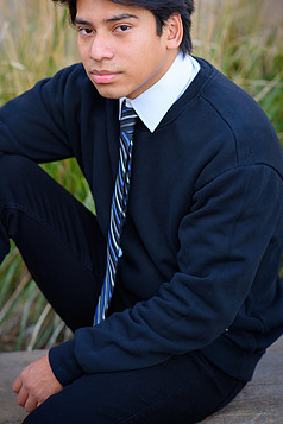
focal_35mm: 107
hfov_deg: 12.8
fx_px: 1262
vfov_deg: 19.1
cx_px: 108
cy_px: 159
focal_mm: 85
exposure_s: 1/200
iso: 180
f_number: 2.8
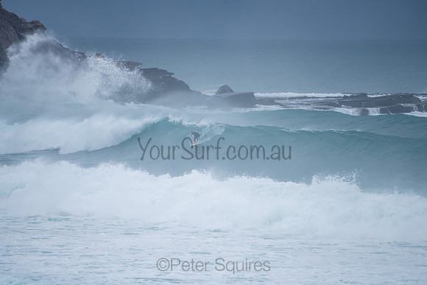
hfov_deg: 3.4
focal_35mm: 613
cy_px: 132
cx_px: 205
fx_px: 7275
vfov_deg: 2.2
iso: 220
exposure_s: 1/1250
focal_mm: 500
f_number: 5.6
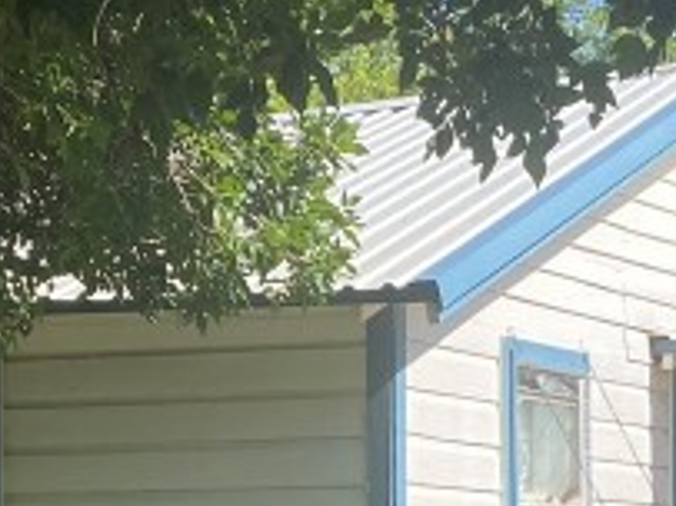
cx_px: 270
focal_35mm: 131
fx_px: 2557
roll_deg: +0.7
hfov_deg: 15.1
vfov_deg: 11.1
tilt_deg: -1.0
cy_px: 573
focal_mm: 4.25
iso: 32
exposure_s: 1/981
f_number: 1.8
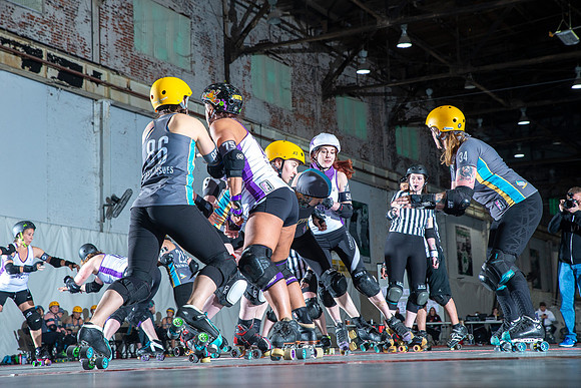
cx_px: 290
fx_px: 1130
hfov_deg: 28.8
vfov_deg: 19.5
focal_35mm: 70
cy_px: 194
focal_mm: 70
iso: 800
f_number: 7.1
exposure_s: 1/160
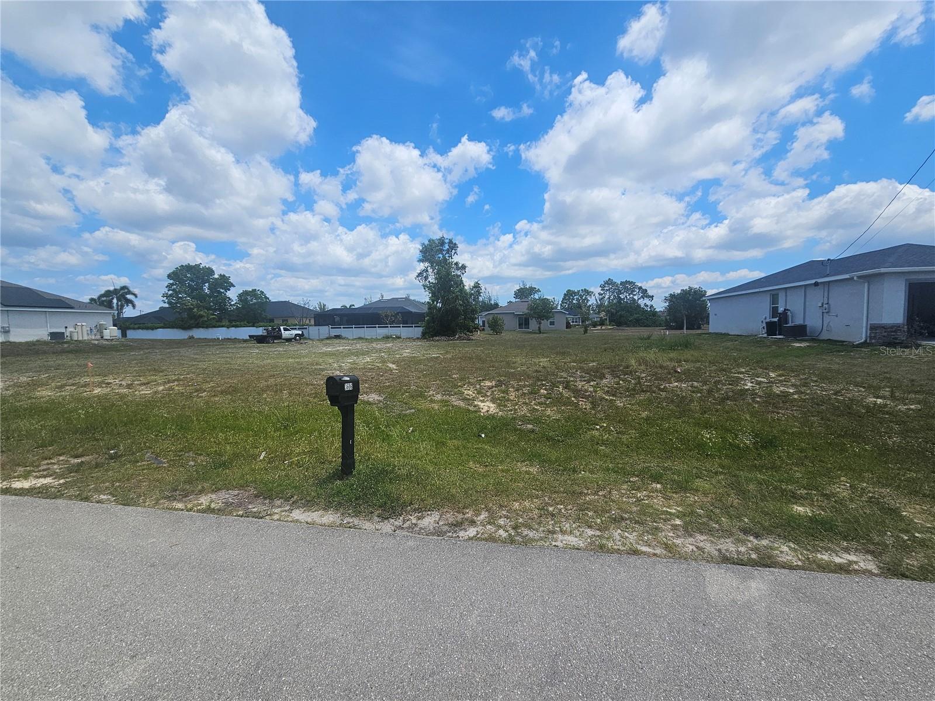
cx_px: 468
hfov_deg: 106.2
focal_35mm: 13
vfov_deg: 89.9
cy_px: 350
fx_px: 351
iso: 50
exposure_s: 1/4043
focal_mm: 2.2
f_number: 2.2
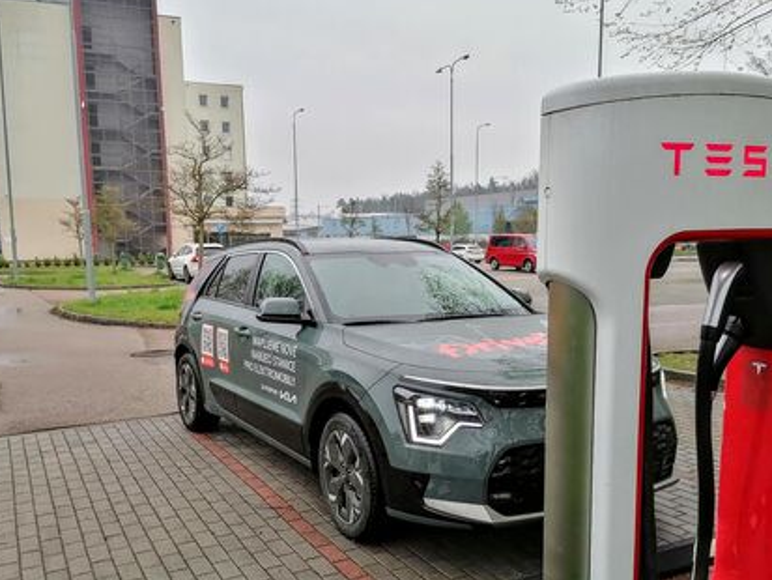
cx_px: 368
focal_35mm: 34
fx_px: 758
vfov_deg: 41.6
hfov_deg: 53.9
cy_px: 350
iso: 64
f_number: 1.8
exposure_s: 1/120
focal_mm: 5.3
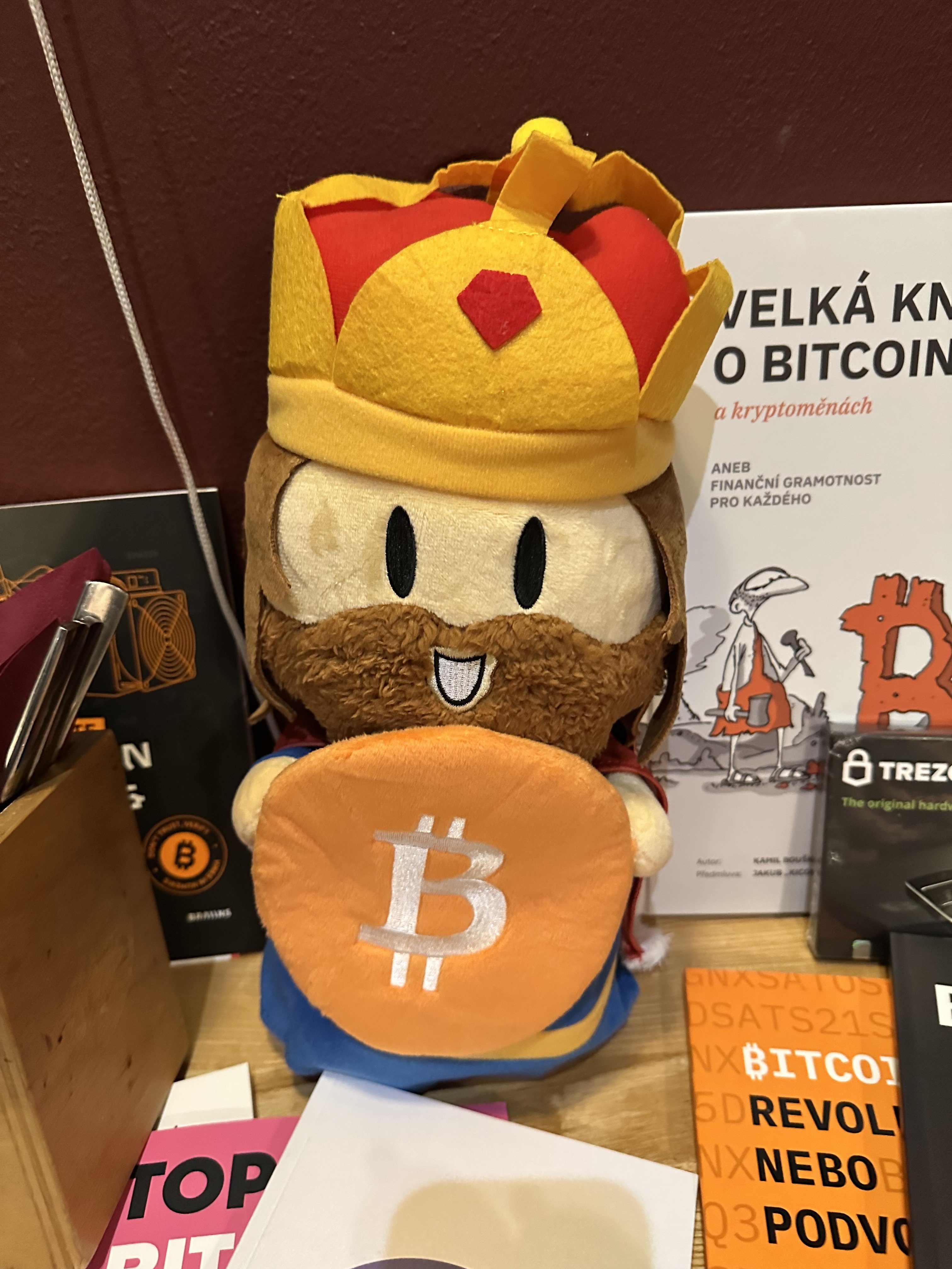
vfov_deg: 71.6
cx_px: 476
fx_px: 880
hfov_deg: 56.8
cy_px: 634
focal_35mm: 24
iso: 800
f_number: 1.78
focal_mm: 6.86
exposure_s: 1/50
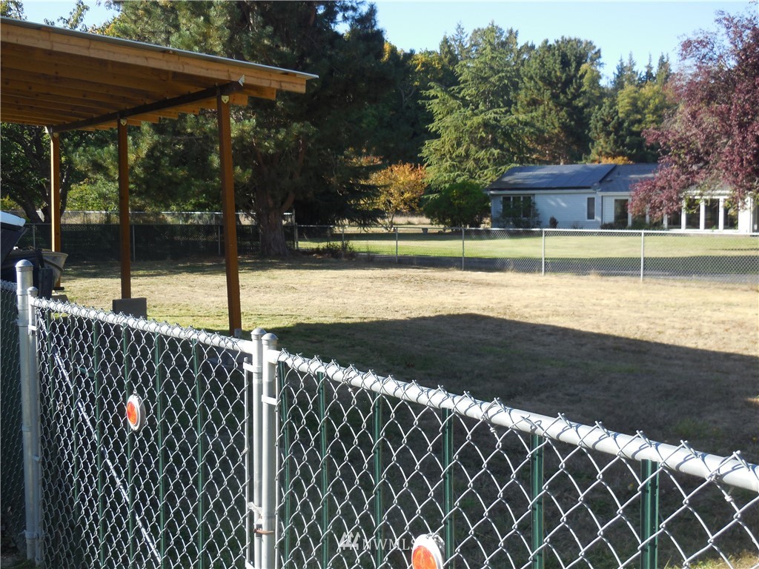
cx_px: 380
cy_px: 284
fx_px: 1009
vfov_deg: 31.5
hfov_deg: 41.2
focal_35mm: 46
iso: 125
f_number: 3.8
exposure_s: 1/400
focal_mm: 8.2
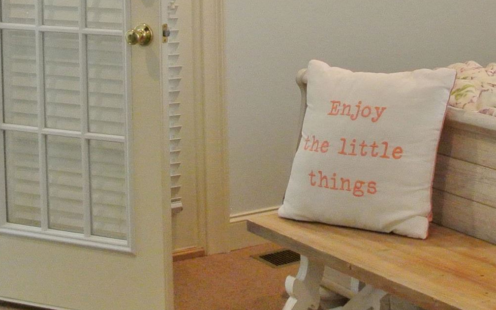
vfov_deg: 15.2
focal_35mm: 84
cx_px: 458
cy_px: -11
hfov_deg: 23.9
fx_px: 1135
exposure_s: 1/60
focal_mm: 10
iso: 640
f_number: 3.5
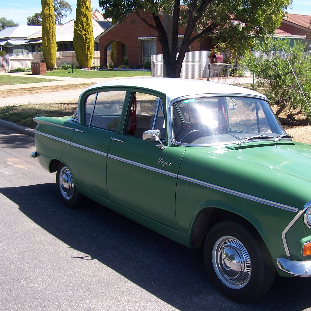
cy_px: 155
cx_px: 201
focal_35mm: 45
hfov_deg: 37.2
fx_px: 457
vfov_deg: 37.6
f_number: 4
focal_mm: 6.3
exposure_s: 1/350
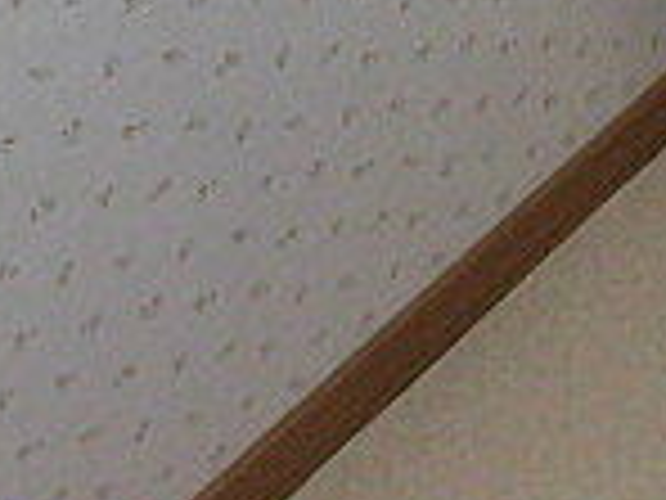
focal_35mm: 104
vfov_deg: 12.7
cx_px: 698
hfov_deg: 18.3
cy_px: -441
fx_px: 2001
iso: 100
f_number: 3.1
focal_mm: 4.3
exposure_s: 1/40
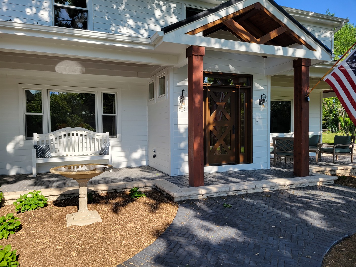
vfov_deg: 53.1
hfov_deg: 67.3
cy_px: 134
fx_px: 267
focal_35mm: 26
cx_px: 178
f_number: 1.8
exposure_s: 1/976
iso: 40
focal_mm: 5.4
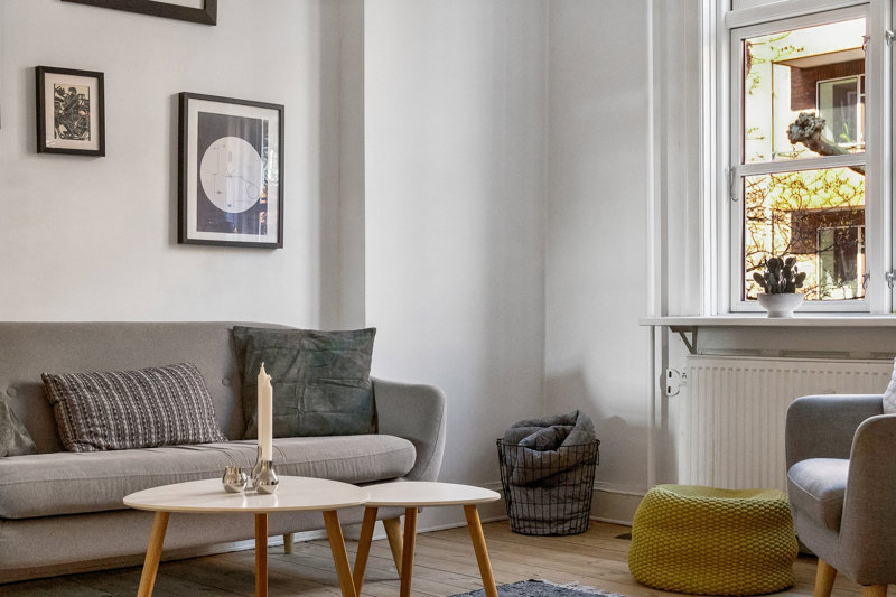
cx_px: 448
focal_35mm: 51
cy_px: 298
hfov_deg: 38.9
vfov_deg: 26.5
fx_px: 1269
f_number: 5.6
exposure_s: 1/125
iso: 640
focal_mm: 34
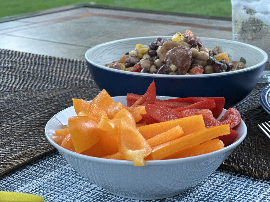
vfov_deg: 19.1
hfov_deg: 25.3
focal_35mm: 77
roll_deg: +0.1
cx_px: 135
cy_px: 101
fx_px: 601
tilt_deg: -16.5
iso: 500
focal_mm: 9
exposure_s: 1/23
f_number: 2.8
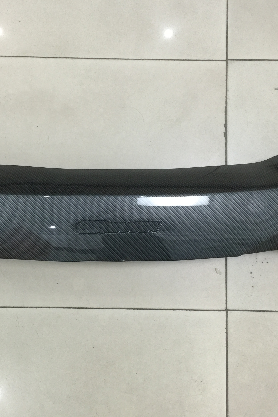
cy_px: 205
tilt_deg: -86.7
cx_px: 114
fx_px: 475
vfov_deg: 47.4
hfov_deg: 32.6
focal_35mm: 41
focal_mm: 4.15
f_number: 2.2
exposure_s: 1/17
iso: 80
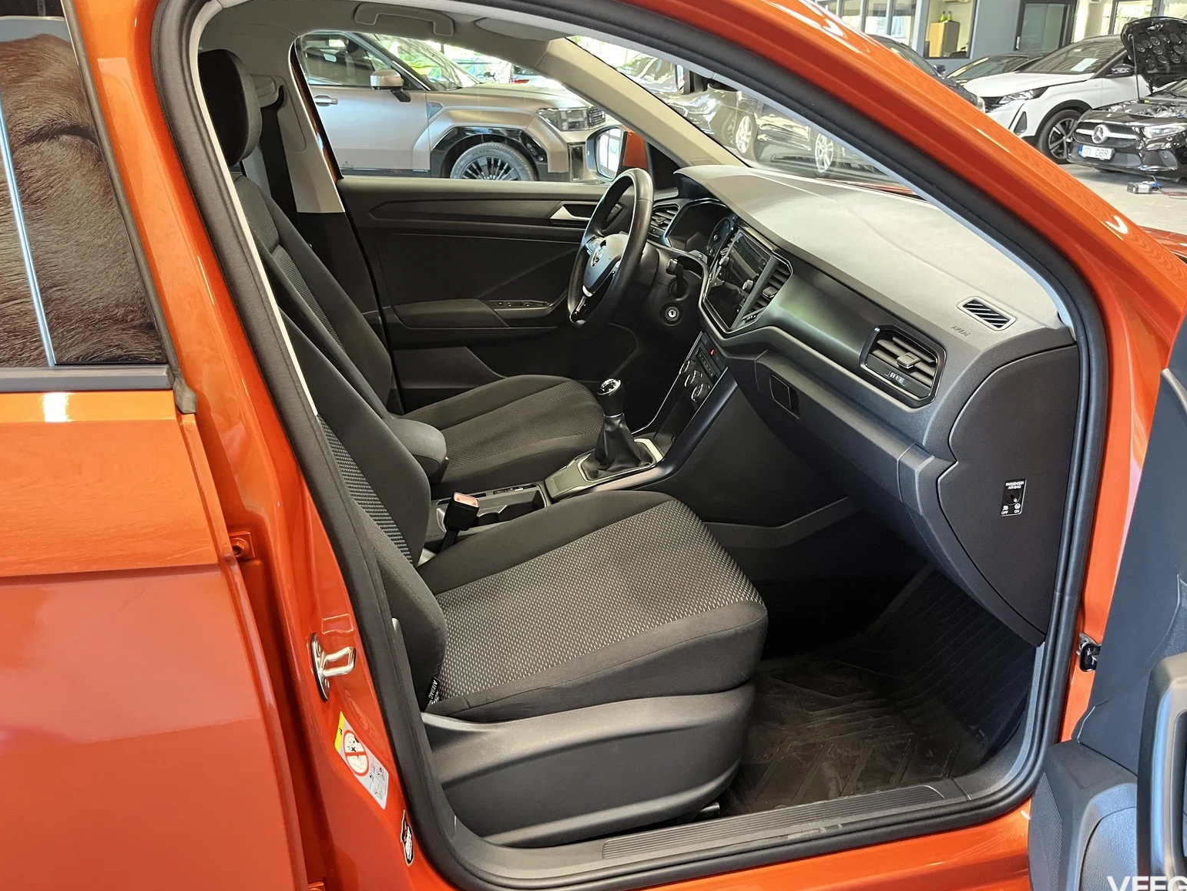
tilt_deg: -22.2
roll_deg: +1.2
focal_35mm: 27
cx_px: 609
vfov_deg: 51.4
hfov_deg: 65.3
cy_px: 446
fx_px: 926
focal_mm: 5.1
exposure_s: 1/60
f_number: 1.6
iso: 320
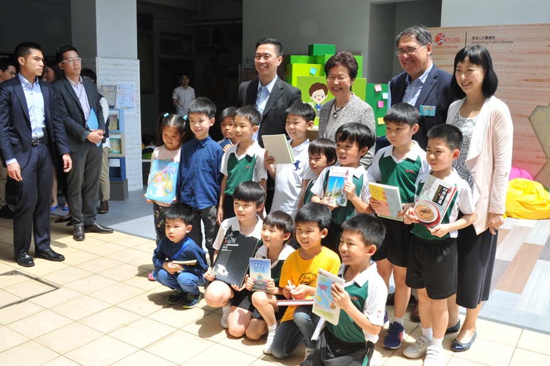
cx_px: 313
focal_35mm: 33
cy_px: 202
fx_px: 504
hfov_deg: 57.0
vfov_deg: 39.9
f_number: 20
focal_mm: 28
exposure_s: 1/125
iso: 1250
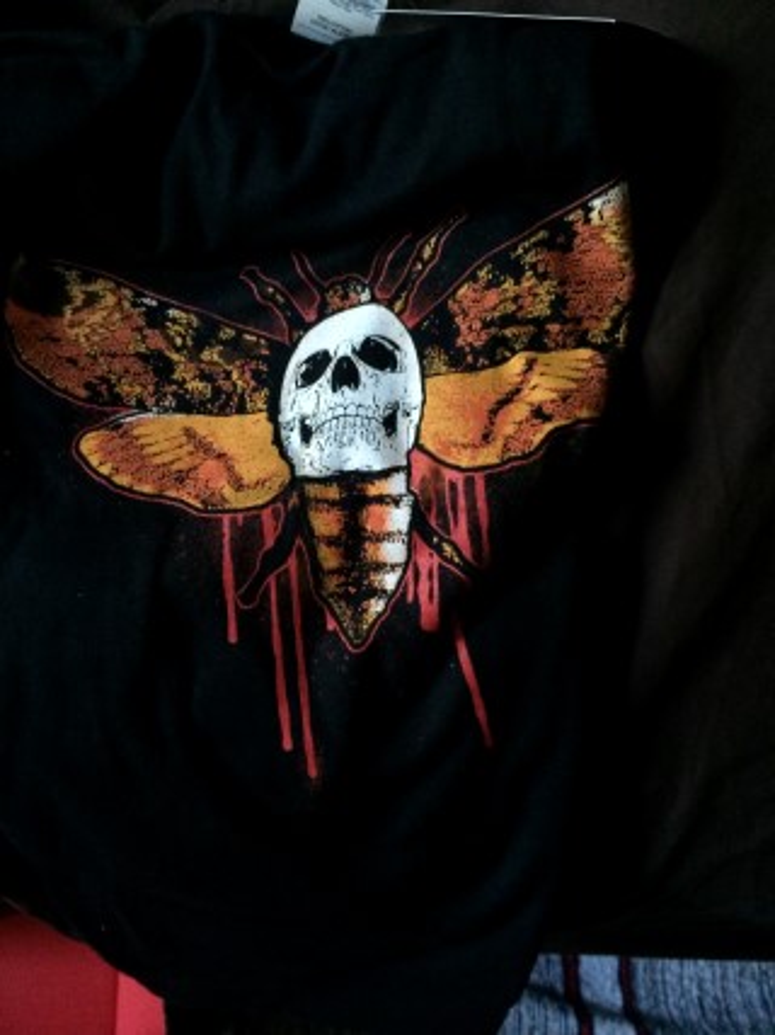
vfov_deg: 61.7
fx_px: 866
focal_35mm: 29
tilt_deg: -57.5
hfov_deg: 48.2
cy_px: 518
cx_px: 388
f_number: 2.2
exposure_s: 1/17
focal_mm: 4.15
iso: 250
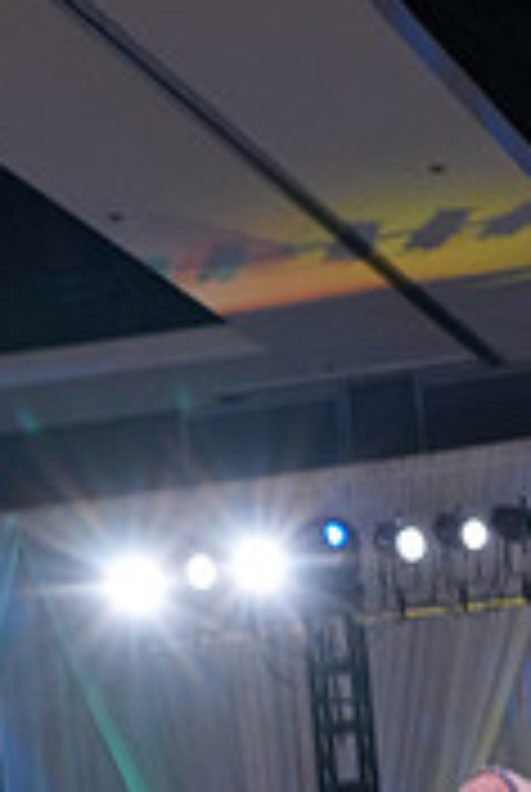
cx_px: 556
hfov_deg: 8.7
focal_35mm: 158
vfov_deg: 12.3
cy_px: 1210
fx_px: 3482
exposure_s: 1/250
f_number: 4.5
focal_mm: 48
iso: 1250
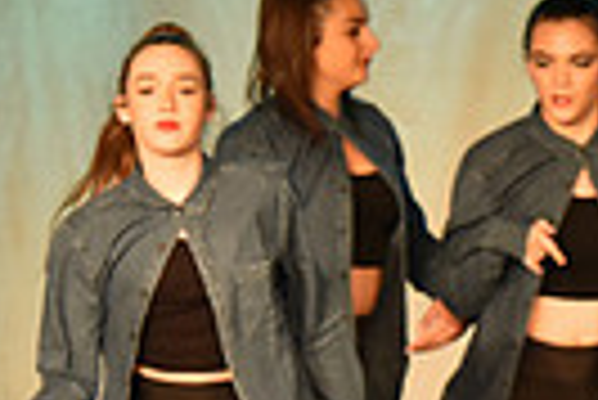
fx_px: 10177
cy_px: 717
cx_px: 585
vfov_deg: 2.2
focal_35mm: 612
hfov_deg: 3.4
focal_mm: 140
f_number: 4
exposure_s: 1/200
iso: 2000
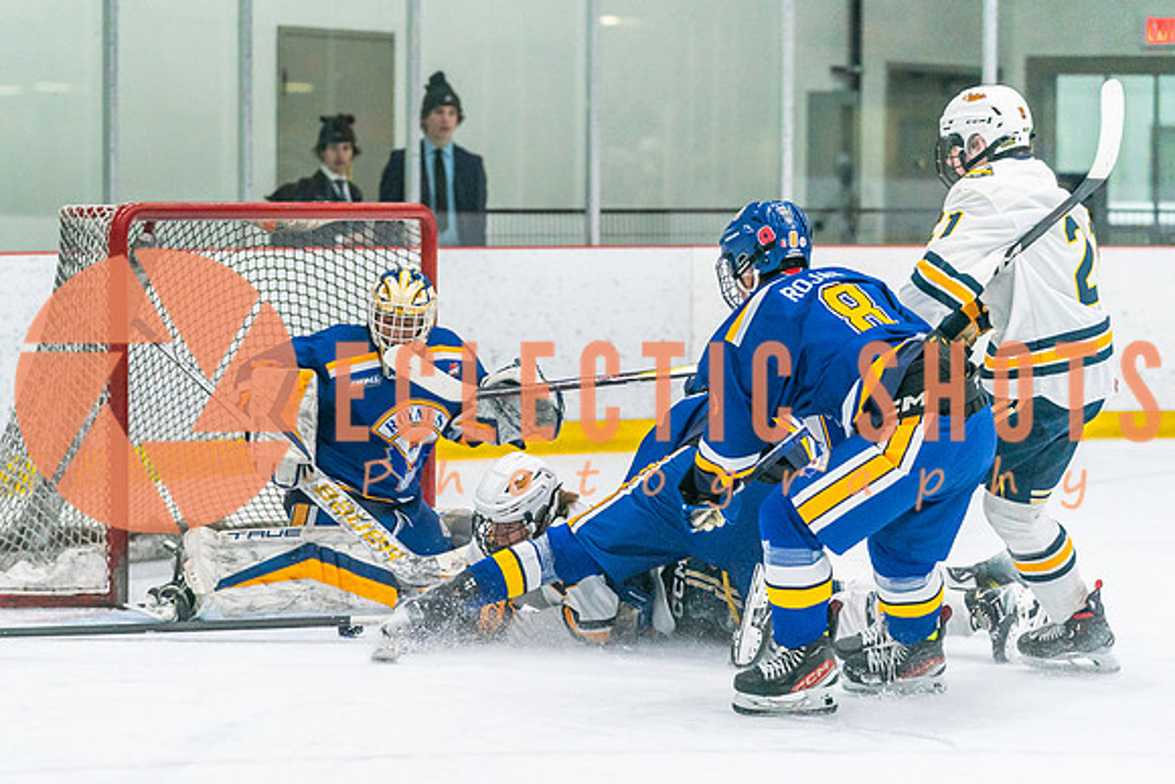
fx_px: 4596
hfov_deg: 14.6
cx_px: 436
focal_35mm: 141
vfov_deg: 9.7
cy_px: 542
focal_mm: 101
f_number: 2.8
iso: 3200
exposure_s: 1/1250
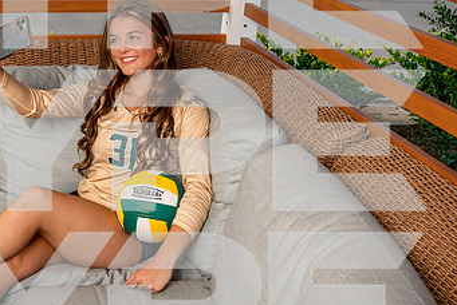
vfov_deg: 26.5
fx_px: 648
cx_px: 86
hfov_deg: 37.4
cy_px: 141
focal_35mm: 51
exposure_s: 1/250
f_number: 10
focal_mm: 30
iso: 250
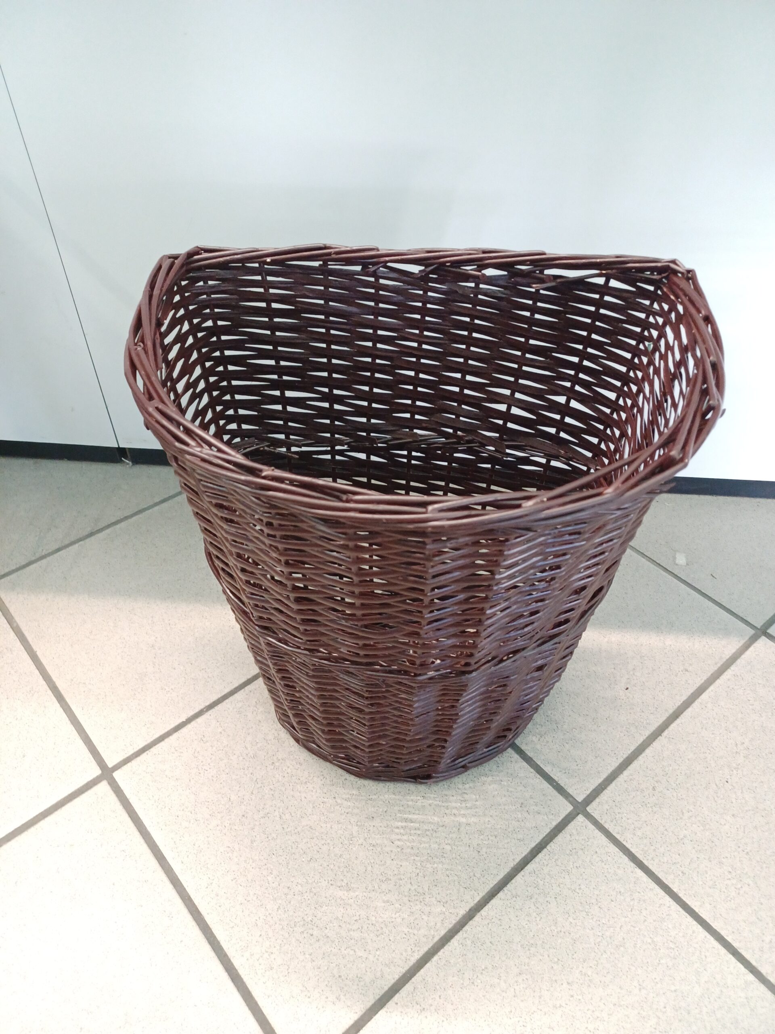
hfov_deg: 54.9
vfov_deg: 69.4
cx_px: 388
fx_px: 746
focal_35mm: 25
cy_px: 517
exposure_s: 1/16.7
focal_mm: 4.6
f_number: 1.8
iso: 1600
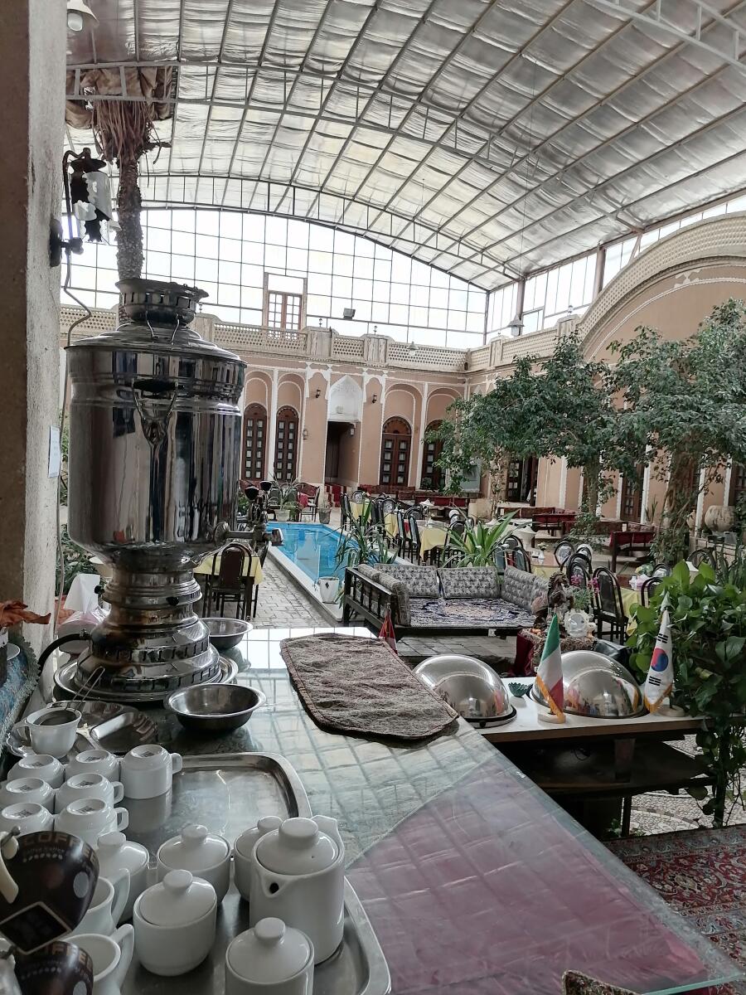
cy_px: 498
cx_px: 373
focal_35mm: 27
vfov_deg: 65.3
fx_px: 776
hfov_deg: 51.4
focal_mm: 5.3
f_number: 1.8
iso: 64
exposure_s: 1/50
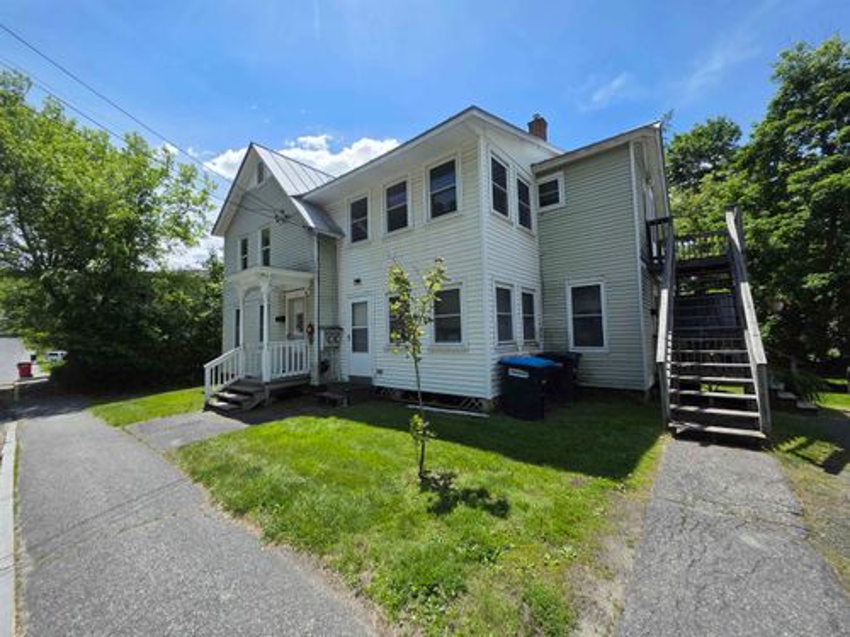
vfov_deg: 89.9
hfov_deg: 106.2
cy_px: 318
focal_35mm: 13
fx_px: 319
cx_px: 425
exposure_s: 1/1756
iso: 40
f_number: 1.9
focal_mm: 2.2
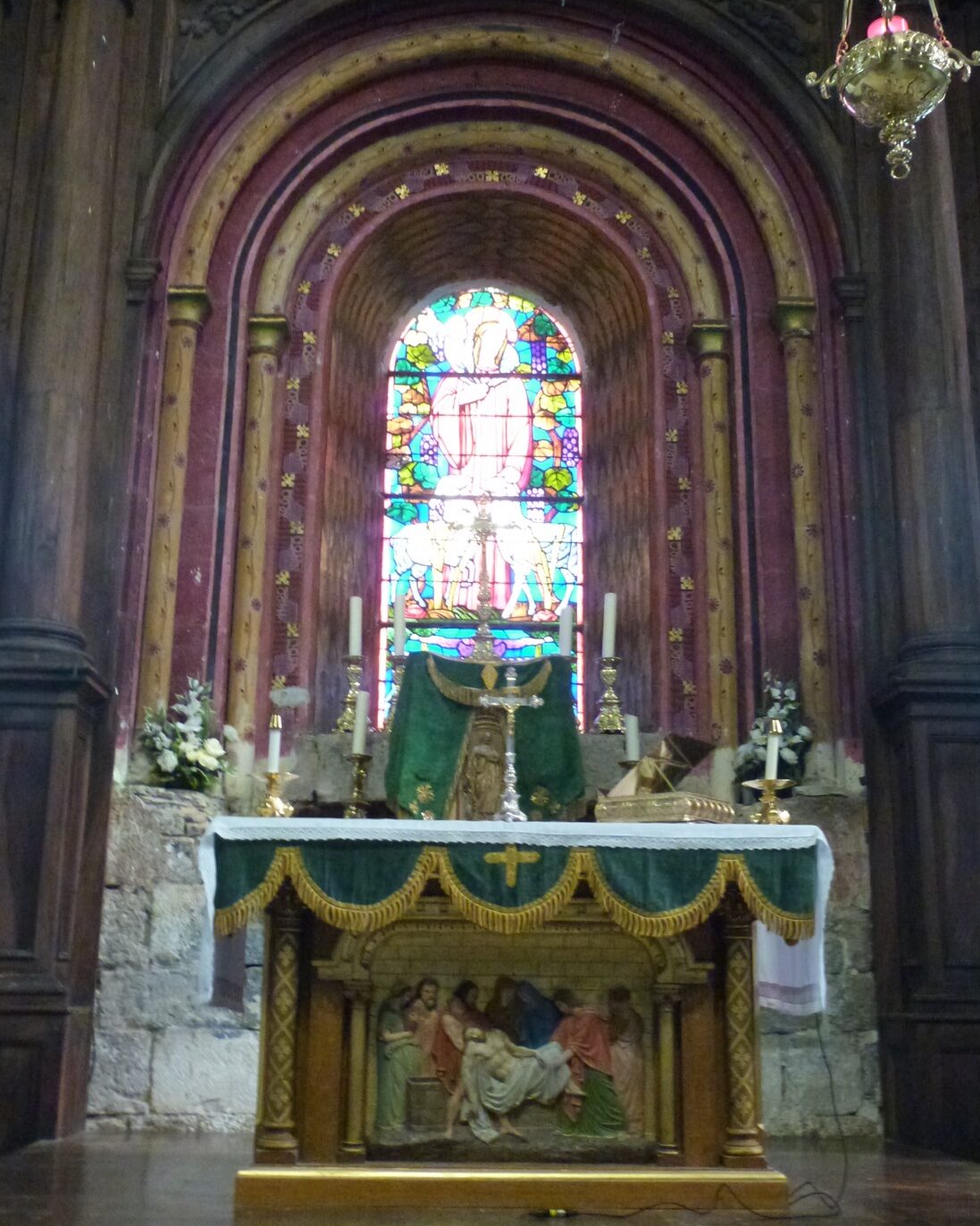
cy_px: 593
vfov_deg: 44.8
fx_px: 1486
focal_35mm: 41
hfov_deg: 36.5
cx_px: 479
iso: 800
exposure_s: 1/30
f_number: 3.1
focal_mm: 6.3
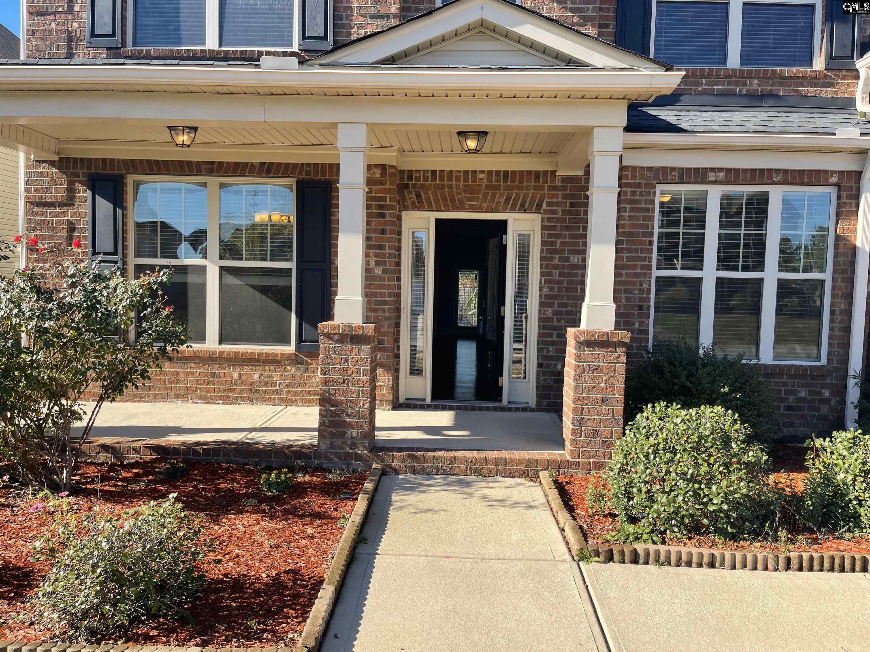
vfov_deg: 54.9
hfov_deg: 69.4
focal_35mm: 25
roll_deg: -2.4
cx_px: 435
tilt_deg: -1.7
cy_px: 326
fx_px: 628
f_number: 1.6
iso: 32
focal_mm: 5.1
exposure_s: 1/1078
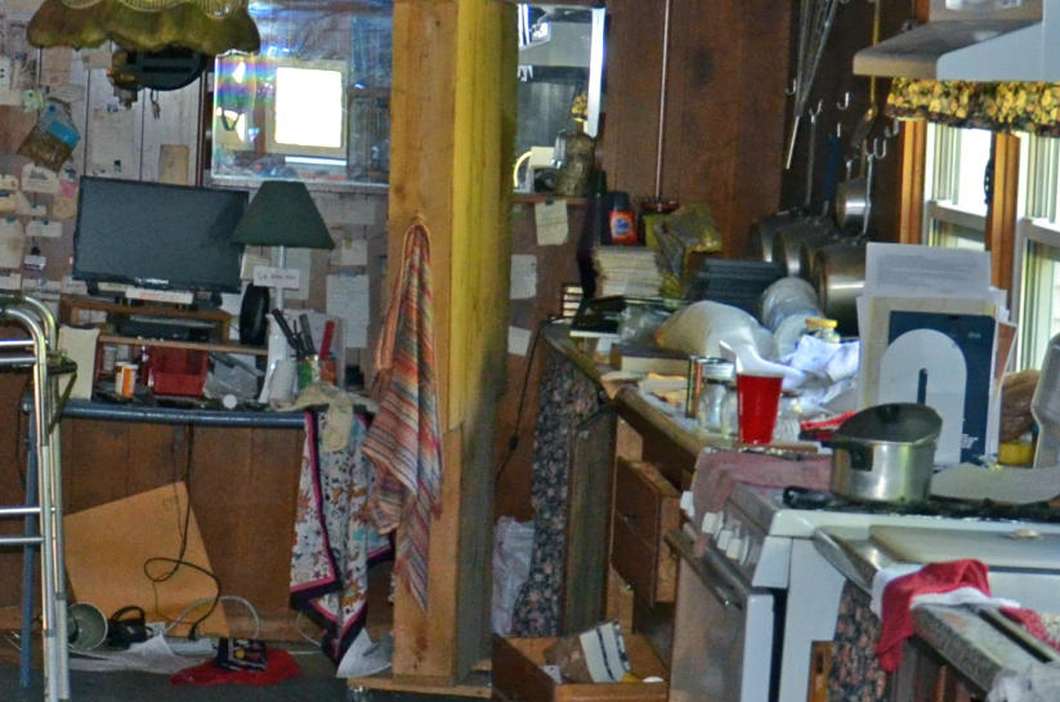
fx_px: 3374
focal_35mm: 115
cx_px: 386
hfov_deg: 17.8
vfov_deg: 11.9
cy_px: 485
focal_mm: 21
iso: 800
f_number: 3.8
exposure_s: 1/60
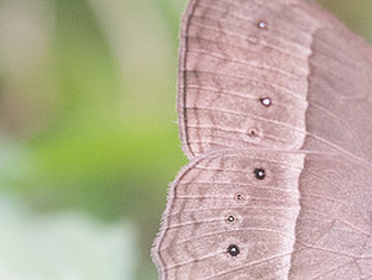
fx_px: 12418
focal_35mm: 1154
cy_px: 261
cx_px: 394
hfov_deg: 1.7
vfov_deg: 1.3
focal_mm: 150
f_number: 3.5
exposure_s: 1/250
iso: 1000
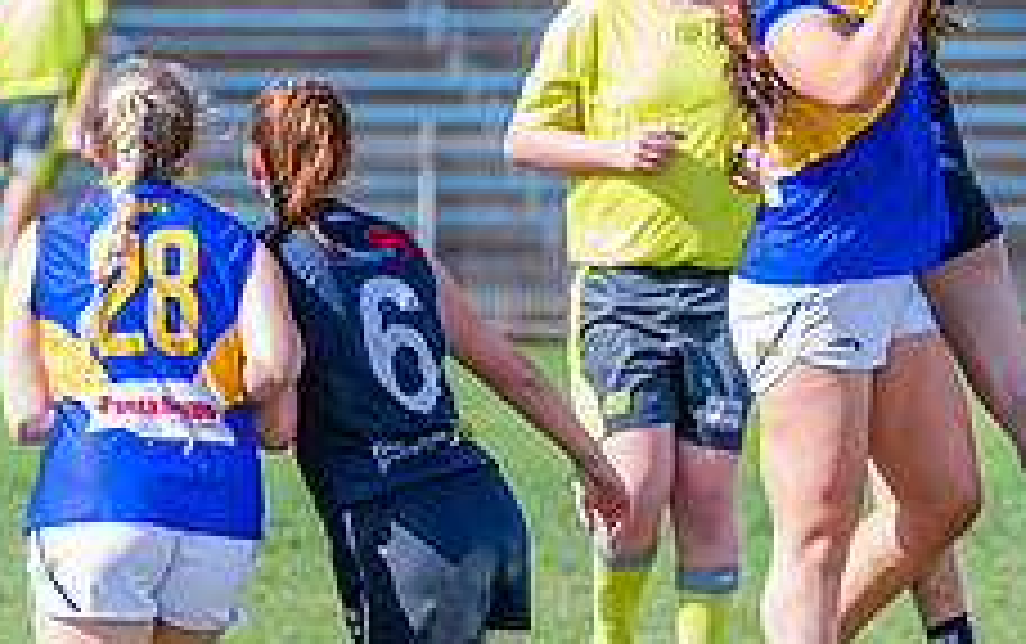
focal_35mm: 1165
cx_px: 549
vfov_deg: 1.1
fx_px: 32608
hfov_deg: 1.8
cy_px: 198
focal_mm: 350
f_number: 7.1
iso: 800
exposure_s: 1/1600
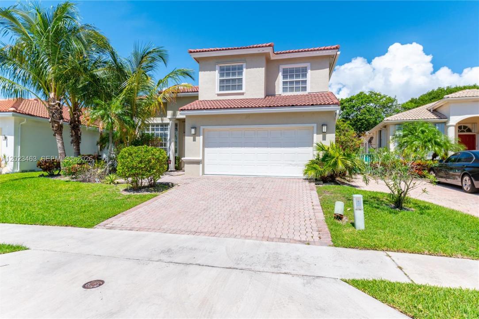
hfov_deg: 87.0
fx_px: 253
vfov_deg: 64.5
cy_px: 160
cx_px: 240
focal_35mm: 19
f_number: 7.1
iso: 320
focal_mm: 19
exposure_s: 1/2000
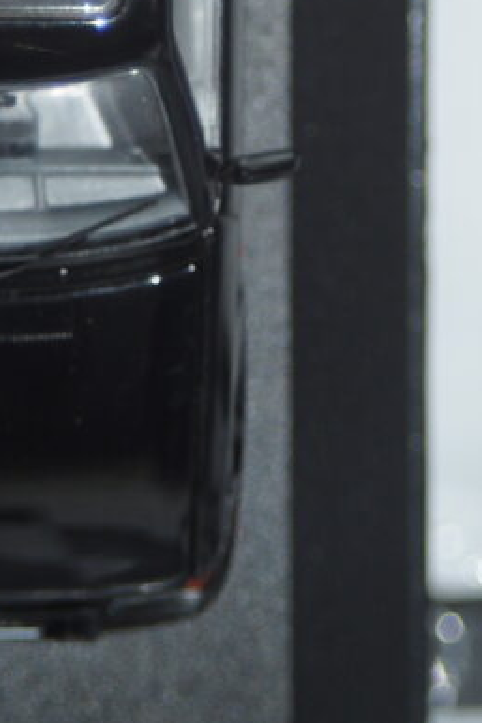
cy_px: -9
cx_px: 96
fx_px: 5628
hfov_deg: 4.9
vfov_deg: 7.3
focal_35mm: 280
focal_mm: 80
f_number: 5.6
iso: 200
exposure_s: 1/60
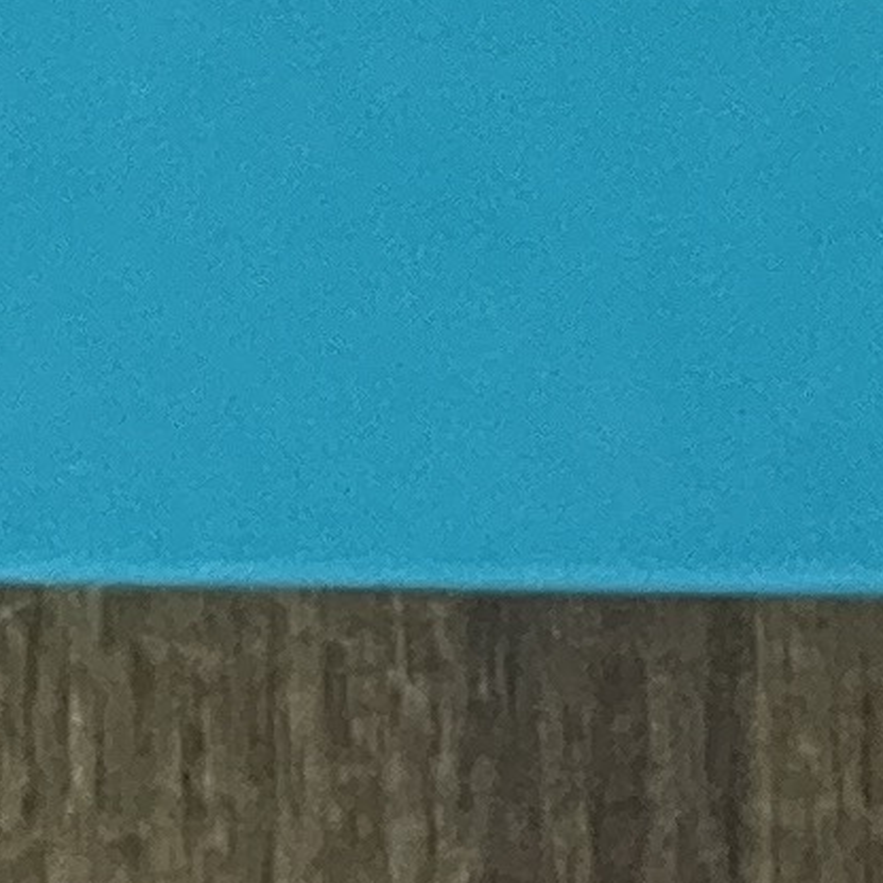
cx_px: 681
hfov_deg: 3.9
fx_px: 12842
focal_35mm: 445
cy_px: -3347
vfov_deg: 3.6
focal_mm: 6
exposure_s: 1/30
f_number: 2
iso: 1000
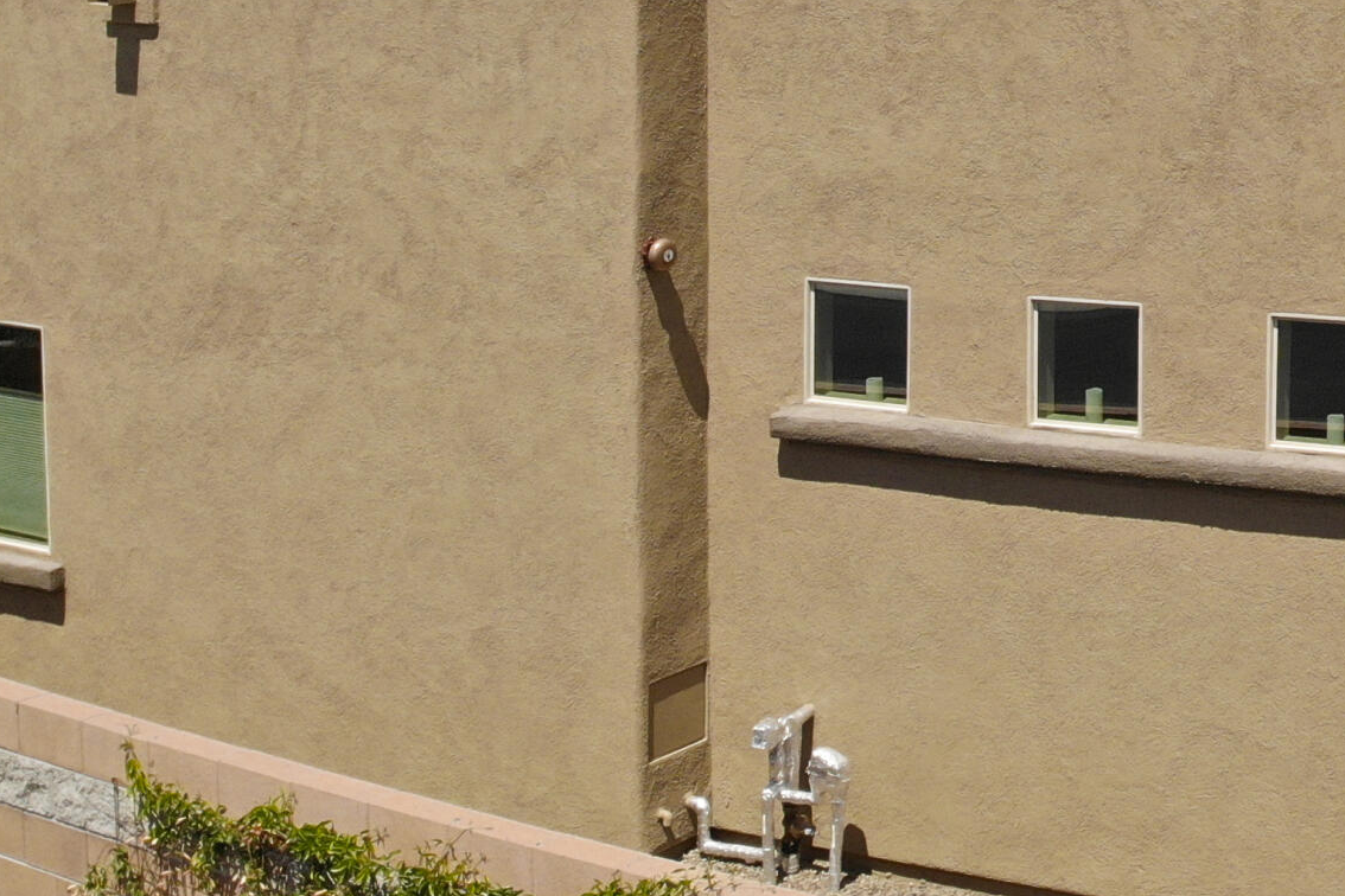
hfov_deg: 26.0
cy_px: -141
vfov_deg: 19.6
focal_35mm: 66
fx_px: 2466
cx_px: 1755
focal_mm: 4.5
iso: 100
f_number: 2.8
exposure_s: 1/1300
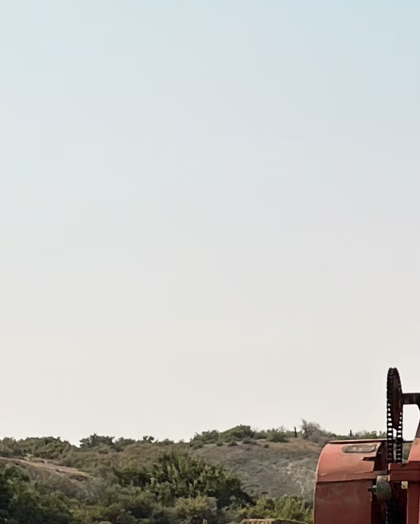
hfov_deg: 13.8
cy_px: 795
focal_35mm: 108
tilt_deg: -1.8
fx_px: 1678
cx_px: 529
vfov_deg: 16.2
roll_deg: +4.4
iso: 50
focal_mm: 5.1
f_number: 1.6
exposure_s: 1/10000
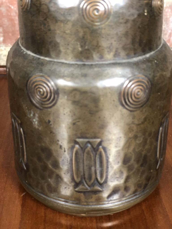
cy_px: 114
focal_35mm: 52
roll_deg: +0.1
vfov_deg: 36.8
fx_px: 345
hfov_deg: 28.0
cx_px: 86
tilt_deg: -28.5
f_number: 2.4
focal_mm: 6
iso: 160
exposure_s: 1/20
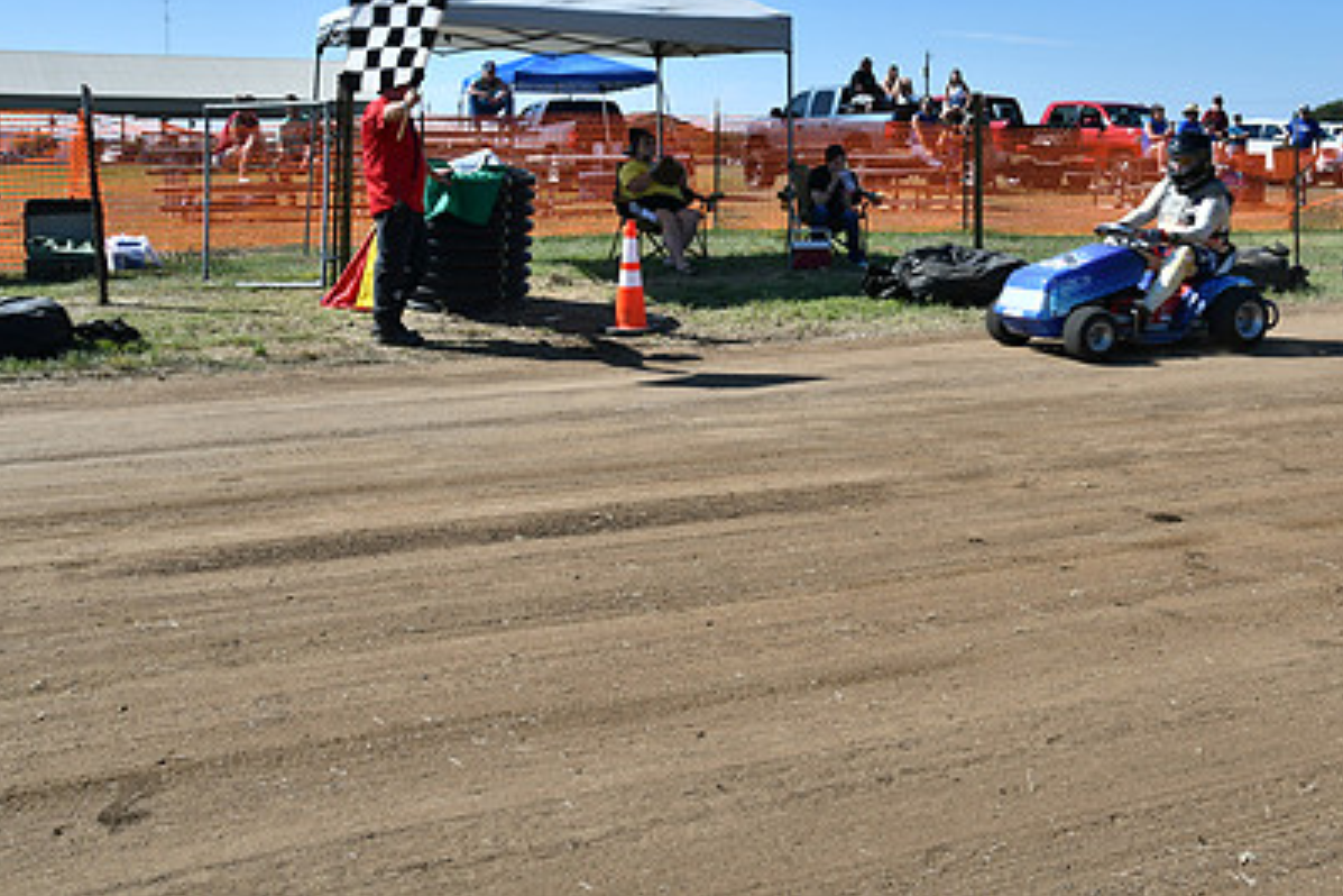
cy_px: 248
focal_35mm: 48
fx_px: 1791
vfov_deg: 27.8
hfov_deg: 40.4
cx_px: 946
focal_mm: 22
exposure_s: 1/320
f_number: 9
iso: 100
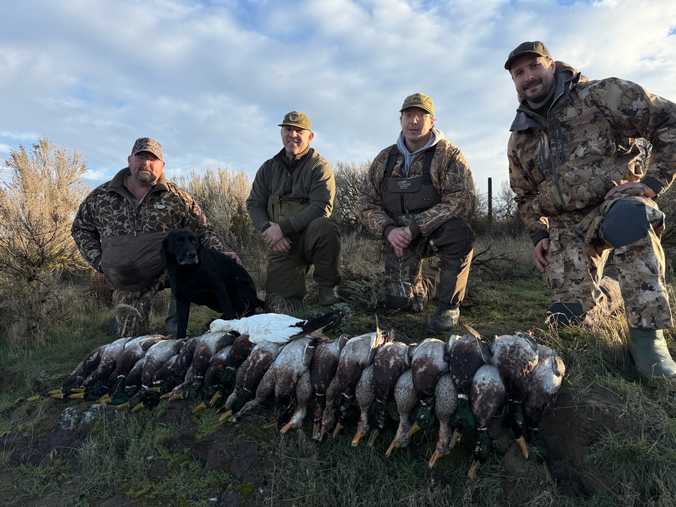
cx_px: 338
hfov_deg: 71.6
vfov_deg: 56.8
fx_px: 469
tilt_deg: +2.3
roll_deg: +1.1
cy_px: 254
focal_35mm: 24
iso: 80
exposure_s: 1/2801
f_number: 1.78
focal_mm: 6.76
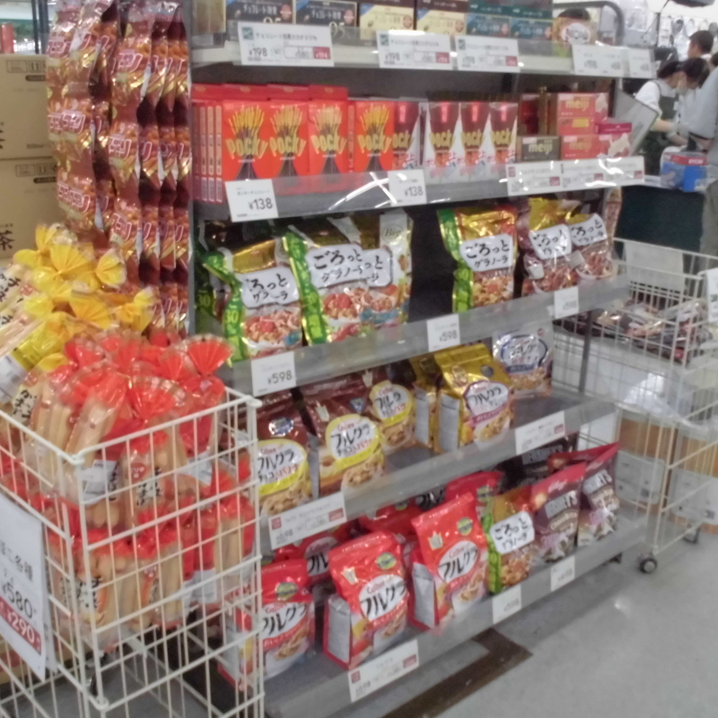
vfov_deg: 47.2
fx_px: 821
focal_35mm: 35
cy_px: 353
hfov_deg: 47.2
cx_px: 330
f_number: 3.7
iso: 400
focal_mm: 5.3
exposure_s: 1/60
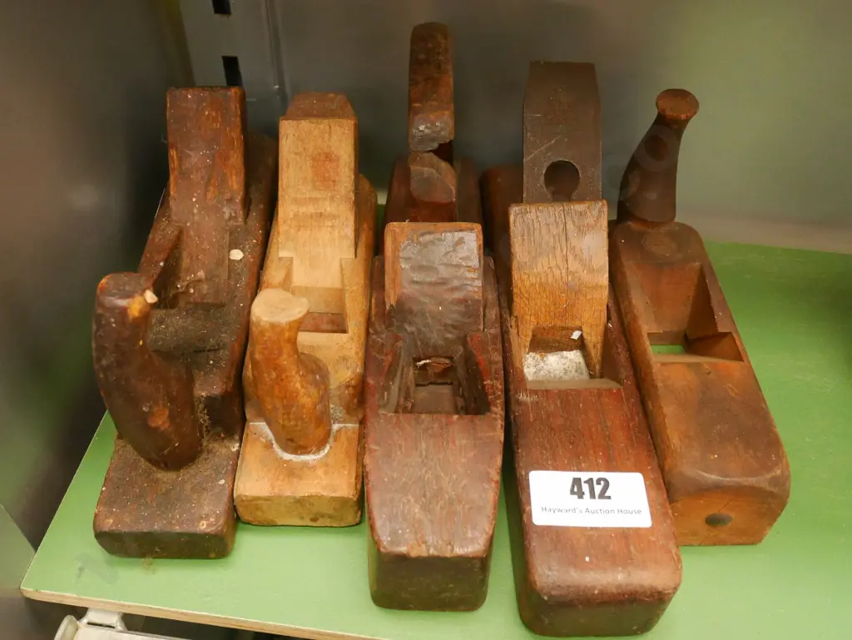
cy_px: 320
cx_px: 426
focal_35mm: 32
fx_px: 788
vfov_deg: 44.2
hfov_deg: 56.8
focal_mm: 16
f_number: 4
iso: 3200
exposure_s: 1/80
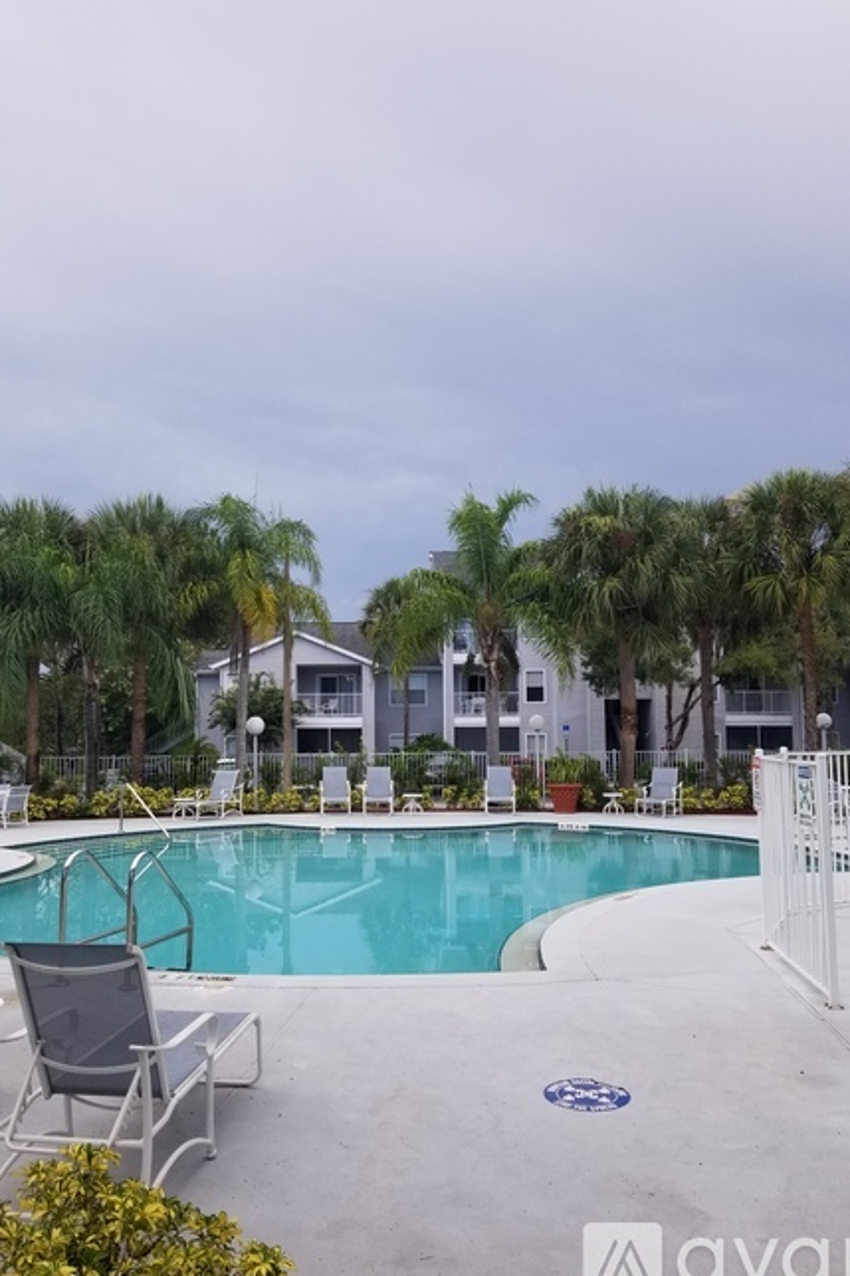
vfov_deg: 65.5
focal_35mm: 28
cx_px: 408
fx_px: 992
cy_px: 641
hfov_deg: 46.4
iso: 50
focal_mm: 4.3
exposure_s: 1/728
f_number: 1.7
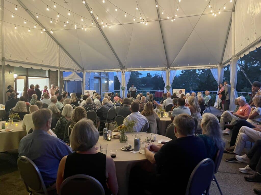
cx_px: 130
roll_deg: +0.2
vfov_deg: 53.1
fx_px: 196
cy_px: 98
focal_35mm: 26
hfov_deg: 67.3
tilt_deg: -2.4
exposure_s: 1/30
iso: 640
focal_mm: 4.2
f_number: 1.6
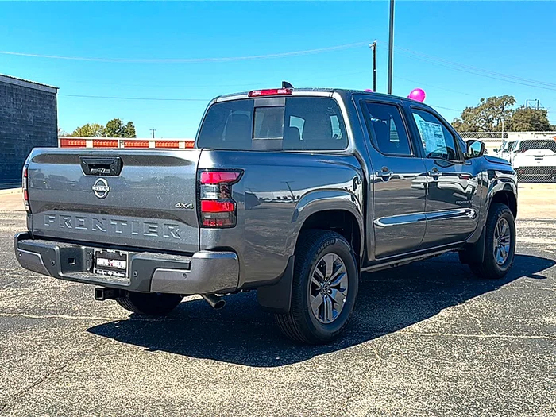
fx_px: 610
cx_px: 278
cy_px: 208
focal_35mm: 38
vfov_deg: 37.7
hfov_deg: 49.0
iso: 80
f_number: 1.78
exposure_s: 1/2899
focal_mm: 6.86
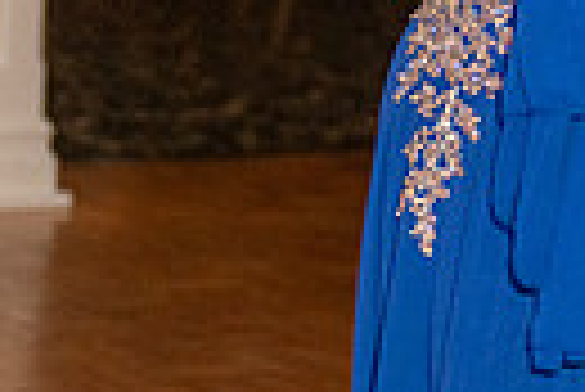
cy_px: -199
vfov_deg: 4.3
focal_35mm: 322
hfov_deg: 6.3
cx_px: 813
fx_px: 5238
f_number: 3.2
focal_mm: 52
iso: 640
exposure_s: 1/160
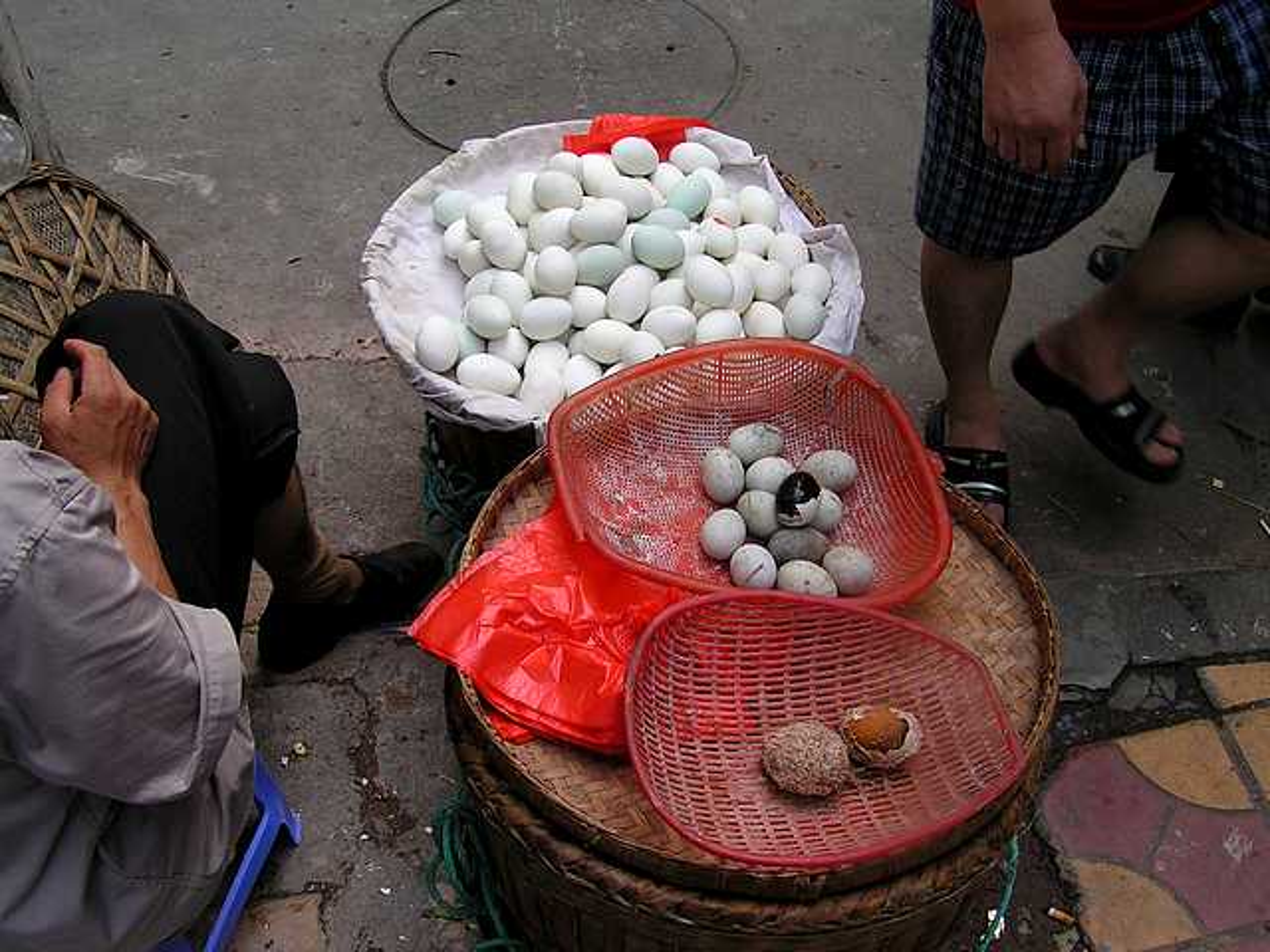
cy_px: 476
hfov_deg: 49.0
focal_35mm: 38
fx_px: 1394
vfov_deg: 37.7
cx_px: 635
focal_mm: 5.8
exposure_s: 1/100
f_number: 4.5
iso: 50
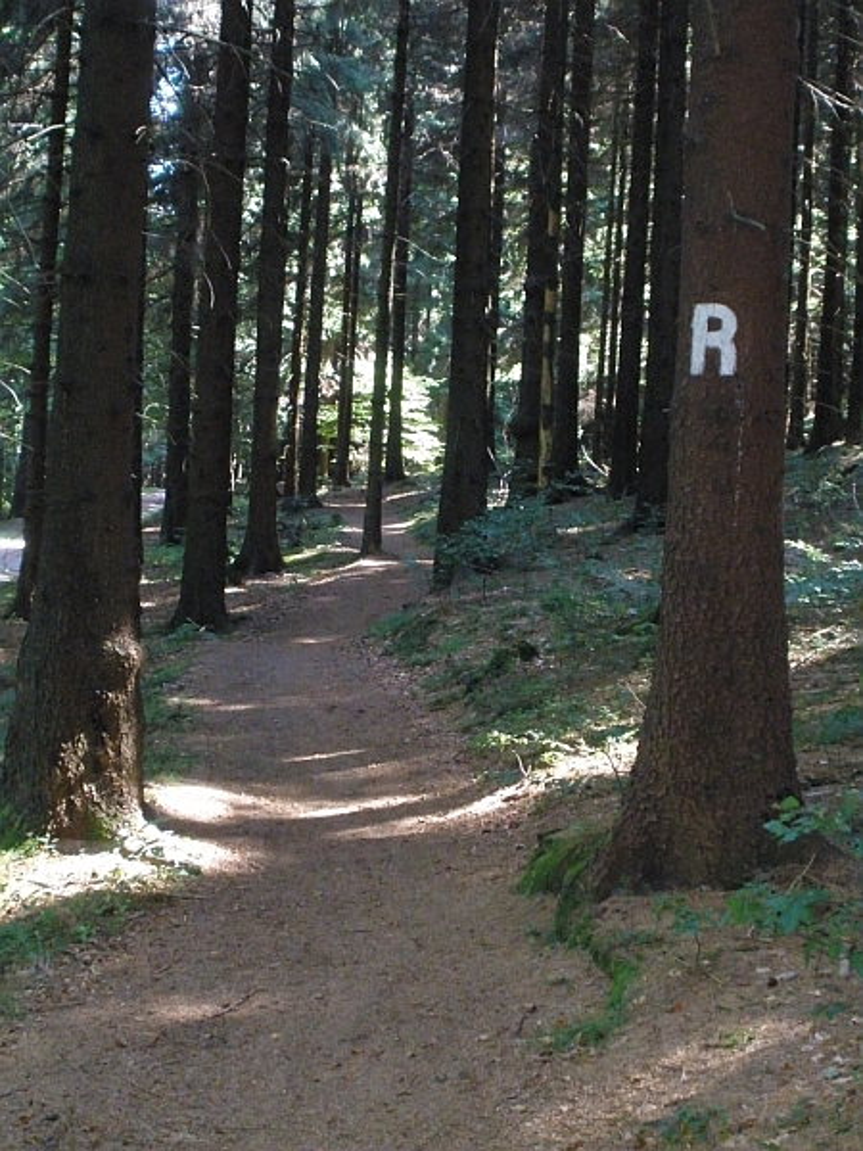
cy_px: 576
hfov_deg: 28.0
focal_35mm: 52
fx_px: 1729
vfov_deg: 36.8
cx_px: 432
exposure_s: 1/50
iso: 800
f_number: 4.4
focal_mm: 9.1
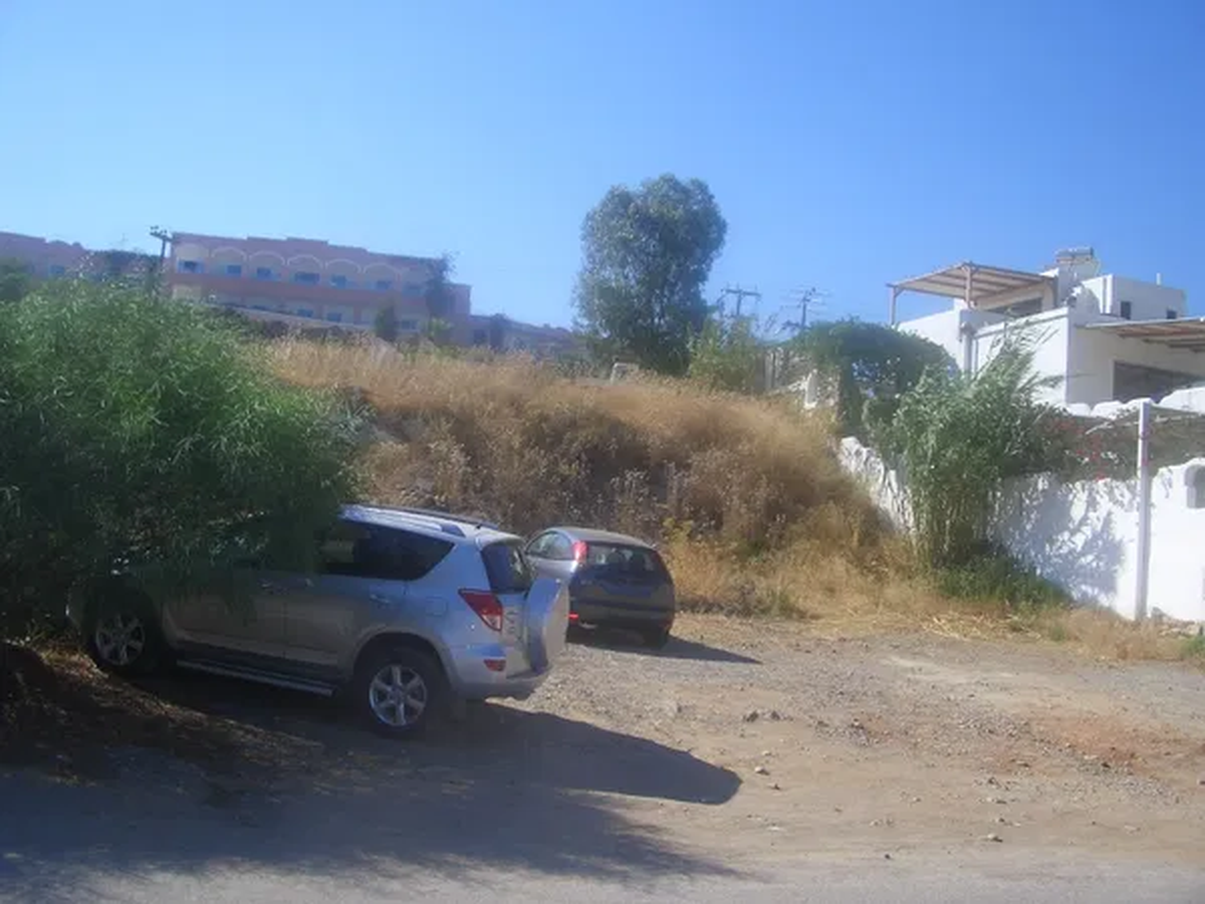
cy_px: 452
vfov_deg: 40.7
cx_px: 602
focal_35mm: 35
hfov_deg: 52.6
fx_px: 1218
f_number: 4.3
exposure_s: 1/500
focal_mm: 5.8
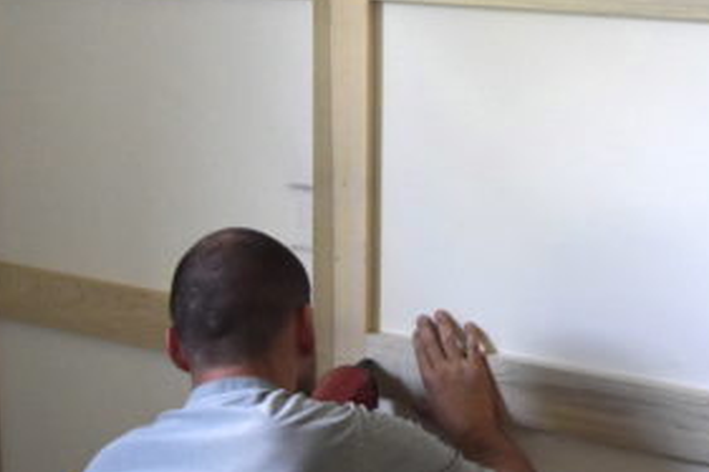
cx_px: 489
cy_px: 163
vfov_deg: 17.0
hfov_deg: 25.2
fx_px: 1575
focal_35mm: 80
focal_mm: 30
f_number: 5
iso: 3200
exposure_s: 1/200
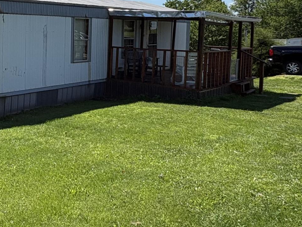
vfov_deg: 32.0
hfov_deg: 38.9
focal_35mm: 44
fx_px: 384
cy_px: 44
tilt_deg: -2.0
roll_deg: -0.7
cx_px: 13
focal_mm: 2.22
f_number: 2.2
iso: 50
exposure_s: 1/2415
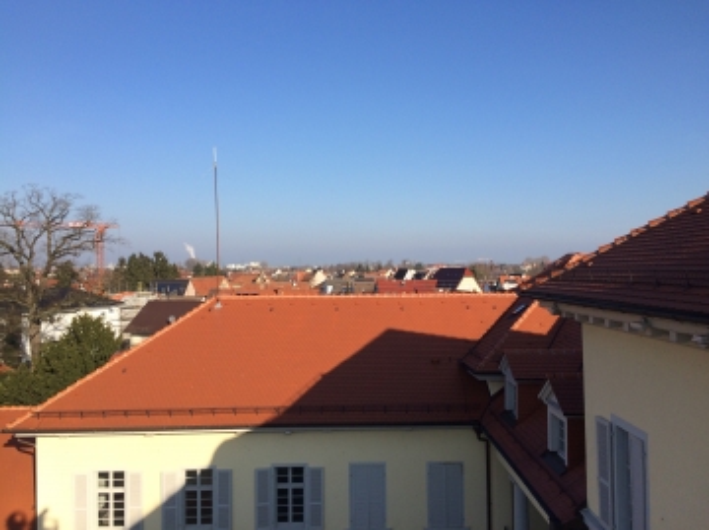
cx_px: 354
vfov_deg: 48.1
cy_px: 265
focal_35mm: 29
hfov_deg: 61.7
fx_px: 593
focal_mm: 4.15
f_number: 2.2
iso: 32
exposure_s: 1/1786
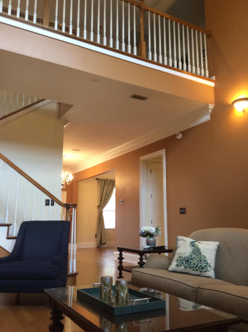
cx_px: 124
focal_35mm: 32
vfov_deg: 56.9
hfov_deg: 44.0
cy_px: 166
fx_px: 307
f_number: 2.4
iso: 80
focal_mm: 3.3
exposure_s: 1/24
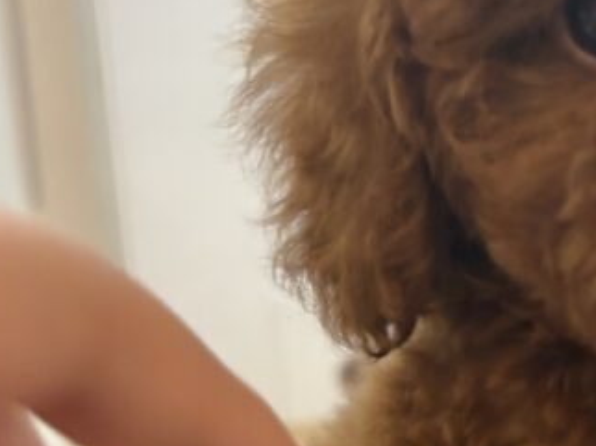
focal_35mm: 97
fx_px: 1669
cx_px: 642
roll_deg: +0.5
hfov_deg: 19.5
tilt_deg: -14.3
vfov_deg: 15.1
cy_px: 352
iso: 80
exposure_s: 1/100
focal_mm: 5.96
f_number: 1.6
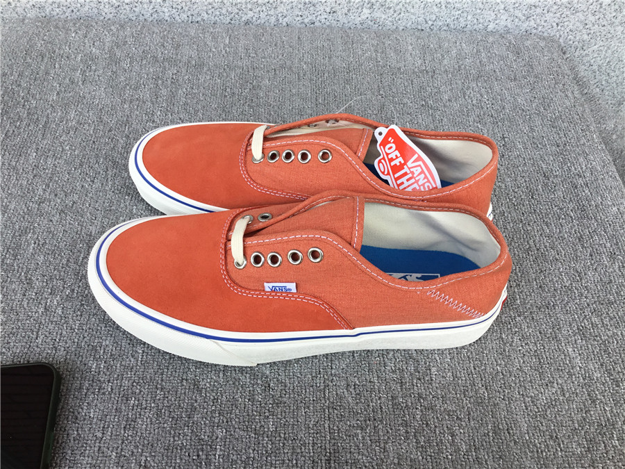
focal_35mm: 31
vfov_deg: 45.4
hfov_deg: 58.4
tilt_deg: -52.1
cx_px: 312
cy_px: 234
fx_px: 560
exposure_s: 1/248
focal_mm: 3.3
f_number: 2.4
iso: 25
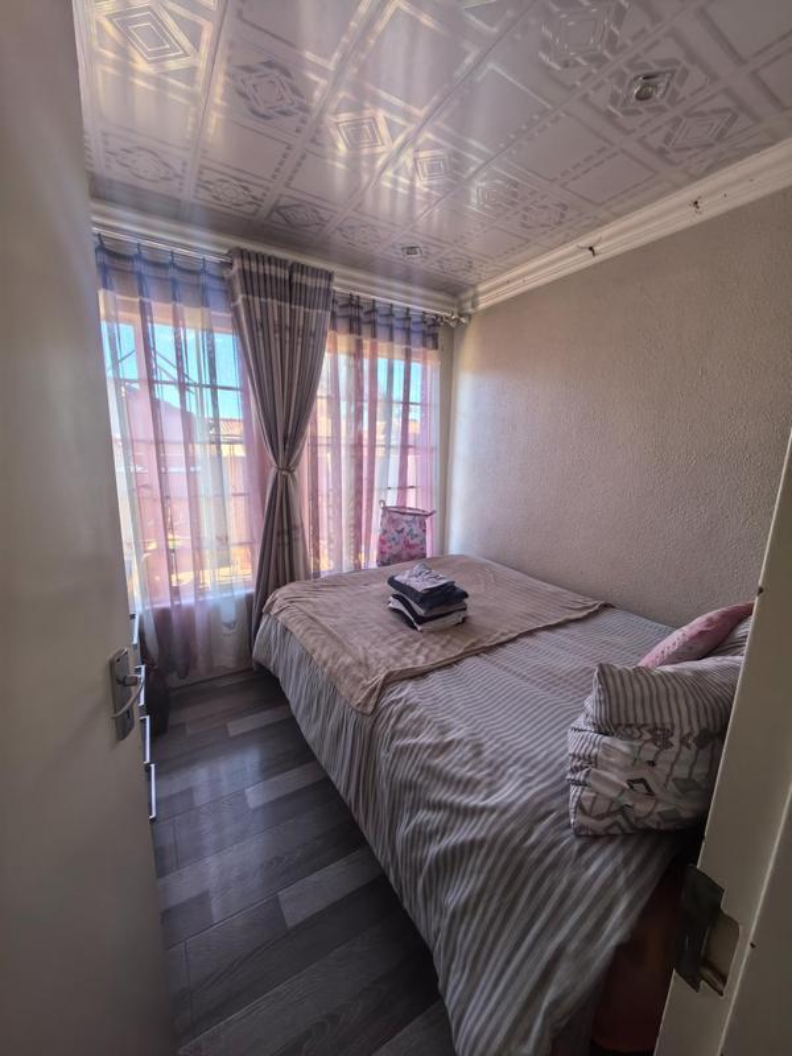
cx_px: 396
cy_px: 528
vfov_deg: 106.2
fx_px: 397
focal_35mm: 13
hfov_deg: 89.9
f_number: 2.2
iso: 100
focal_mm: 1.76
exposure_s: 1/100
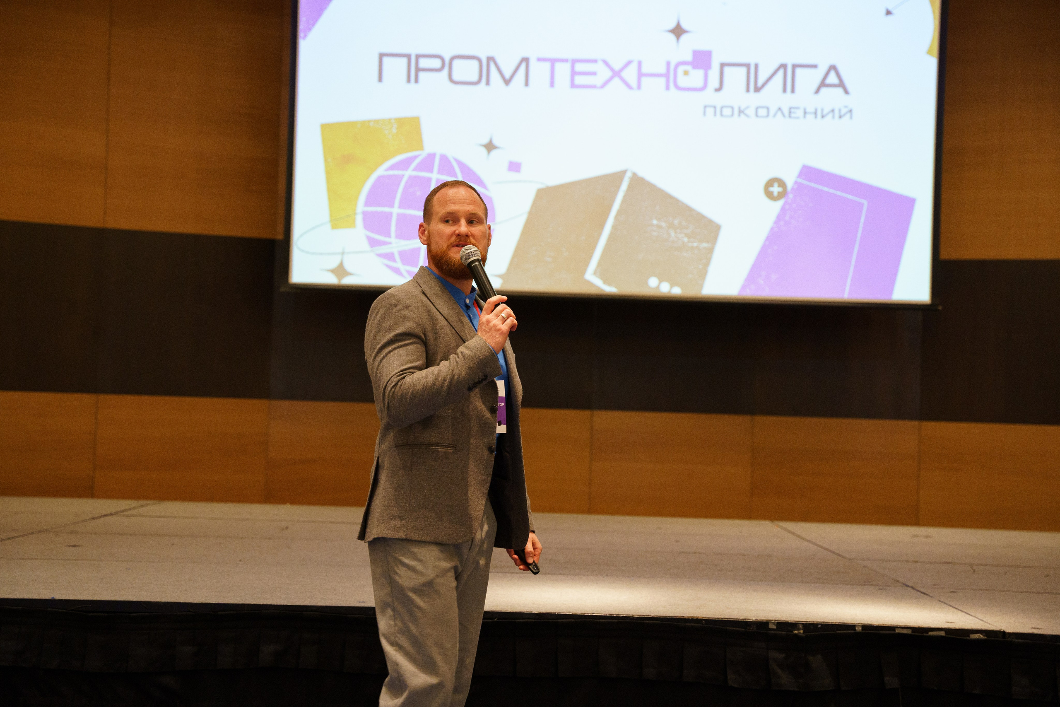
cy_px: 354
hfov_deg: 36.4
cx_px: 530
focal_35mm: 55
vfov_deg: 24.8
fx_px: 1611
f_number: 3.5
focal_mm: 54.7
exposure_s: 1/160
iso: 5000
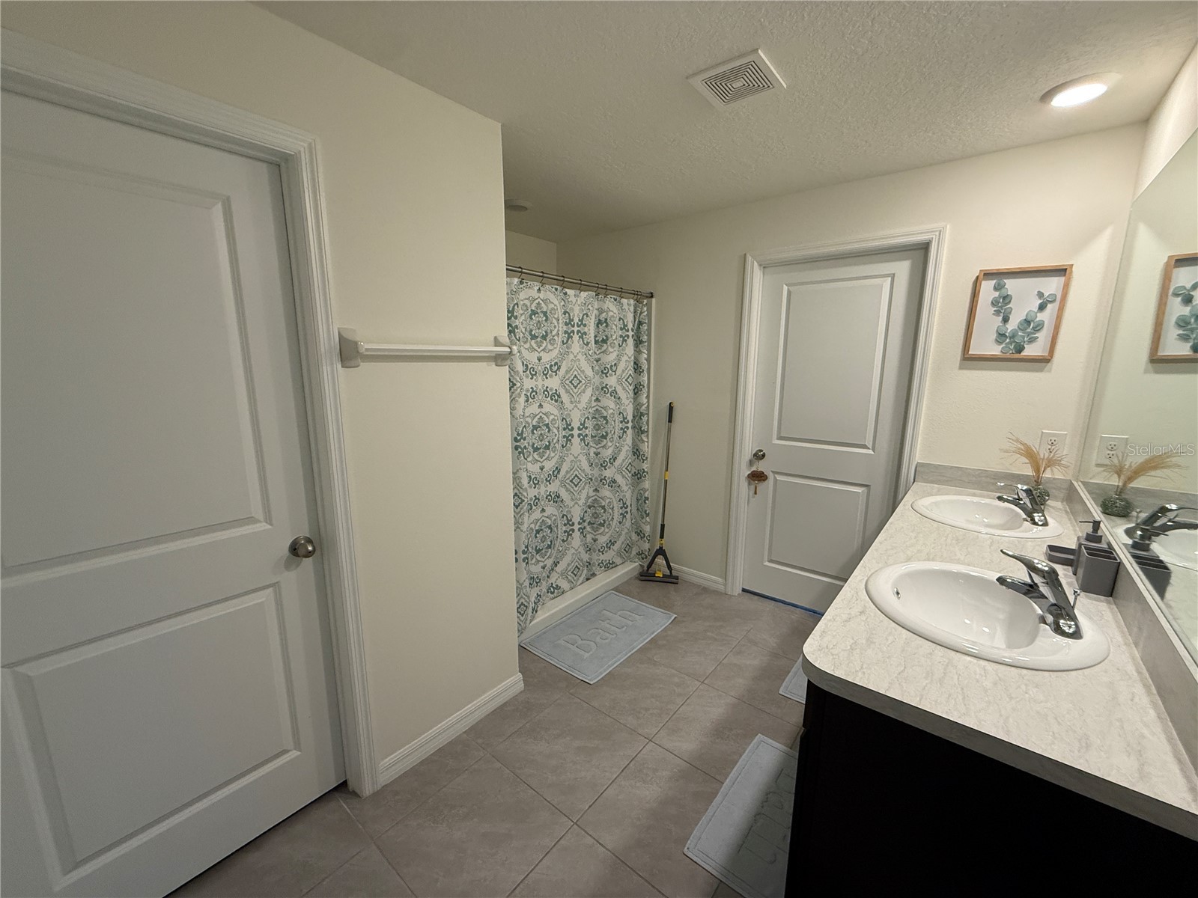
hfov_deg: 102.1
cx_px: 599
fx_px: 485
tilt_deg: -9.6
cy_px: 449
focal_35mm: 14
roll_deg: +0.0
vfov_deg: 85.7
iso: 250
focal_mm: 2.22
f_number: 2.2
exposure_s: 1/120
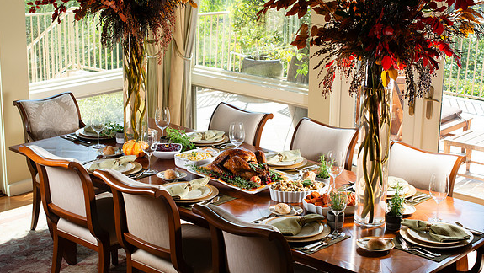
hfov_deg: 33.8
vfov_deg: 19.4
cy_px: 142
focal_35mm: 62
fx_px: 796
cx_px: 247
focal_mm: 50
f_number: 7.1
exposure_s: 1/125
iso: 250
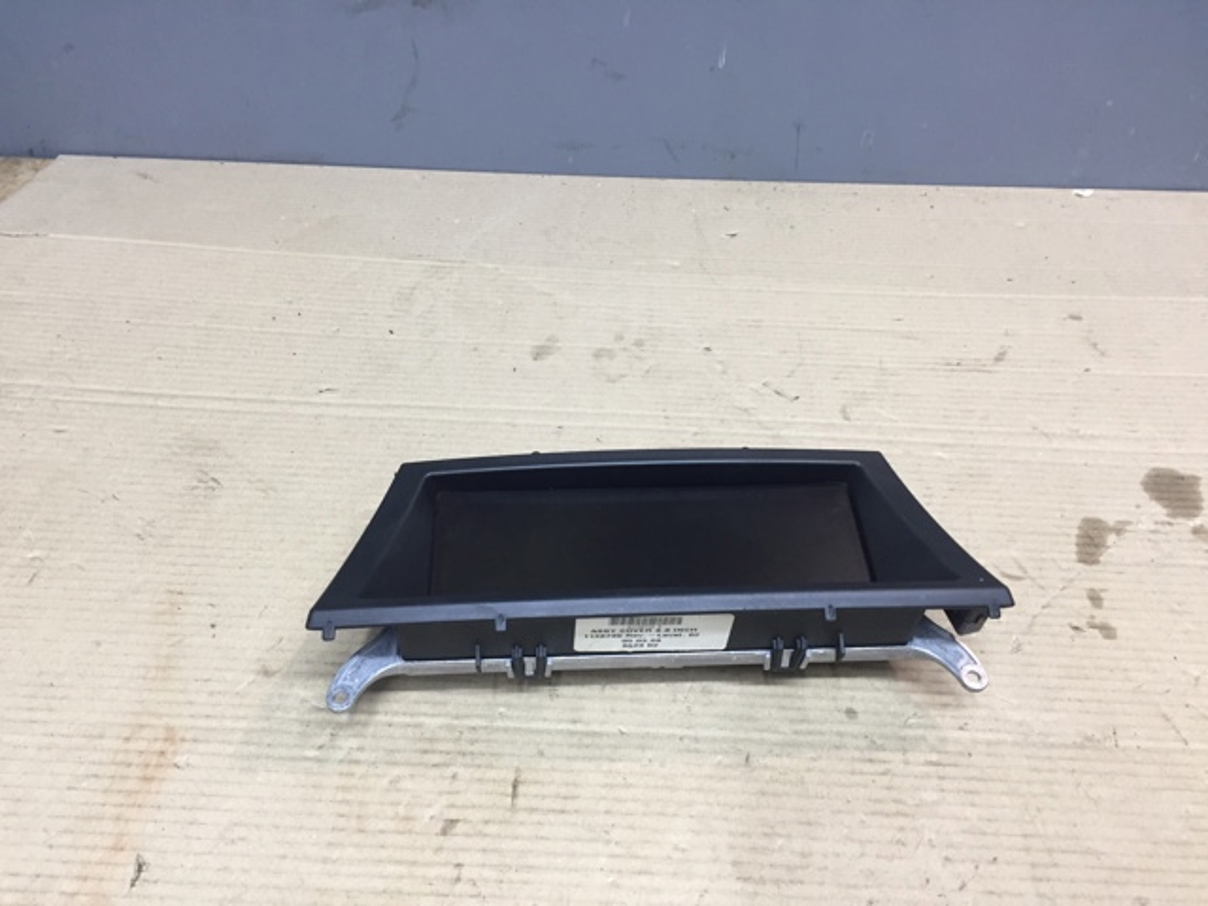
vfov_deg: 48.2
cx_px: 604
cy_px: 453
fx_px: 1012
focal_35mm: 29
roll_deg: -2.3
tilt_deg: -43.6
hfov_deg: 61.7
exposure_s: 1/33
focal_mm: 4.15
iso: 64
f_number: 2.2
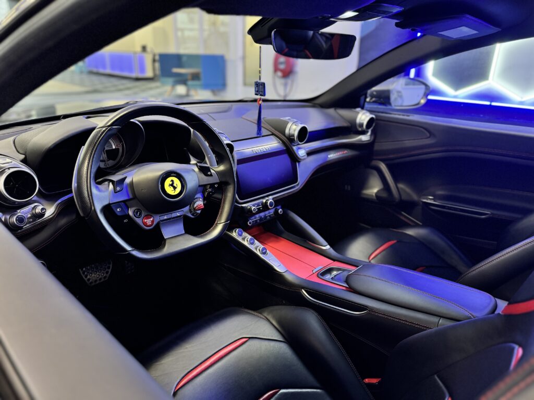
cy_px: 200
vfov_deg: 56.8
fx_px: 370
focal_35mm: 24
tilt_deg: -21.3
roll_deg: -1.3
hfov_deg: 71.6
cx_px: 267
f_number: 1.78
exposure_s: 1/50
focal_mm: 6.76
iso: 250
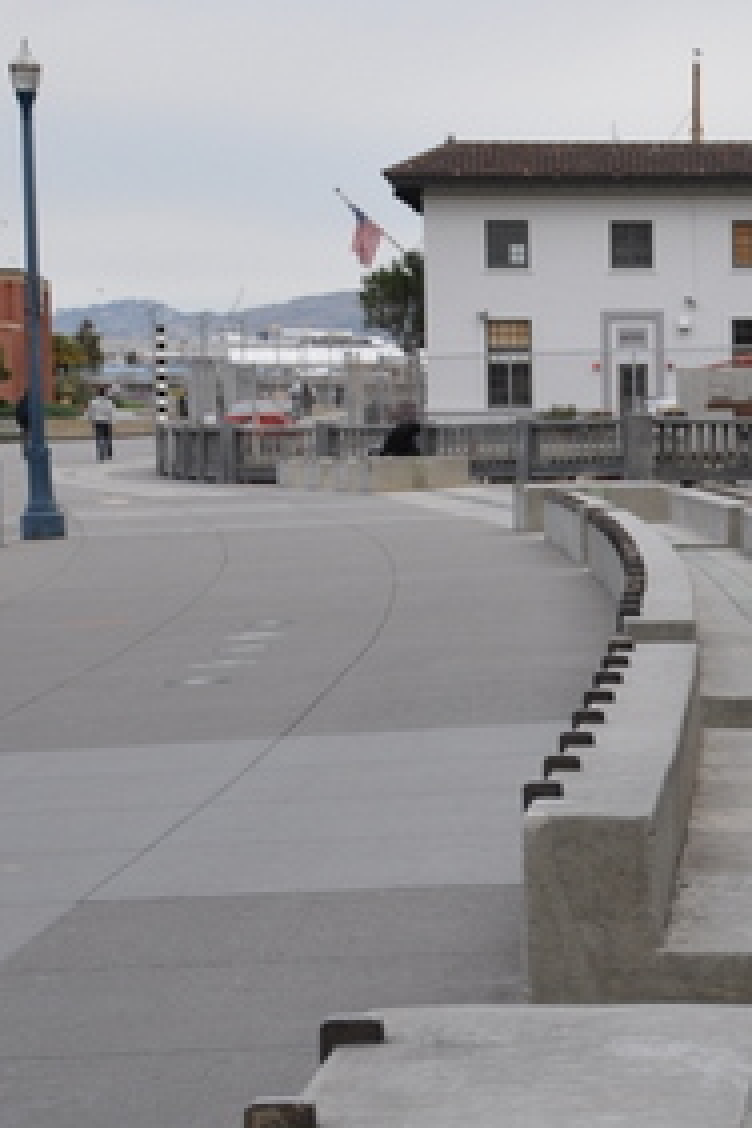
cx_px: 786
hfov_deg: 10.0
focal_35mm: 136
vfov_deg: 15.0
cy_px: 784
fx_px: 4261
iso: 200
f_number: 5.6
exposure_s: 1/125
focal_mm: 40
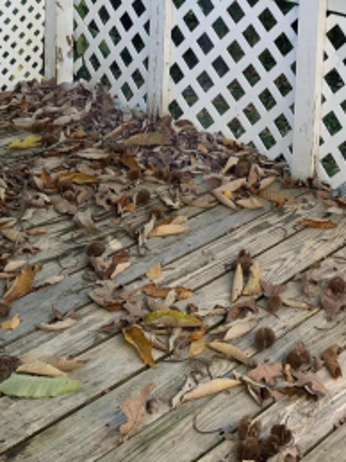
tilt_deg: -15.0
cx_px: 259
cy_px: -13
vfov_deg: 27.1
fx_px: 894
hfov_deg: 21.7
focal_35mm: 67
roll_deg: -2.6
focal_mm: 4.25
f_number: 1.8
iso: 50
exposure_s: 1/122
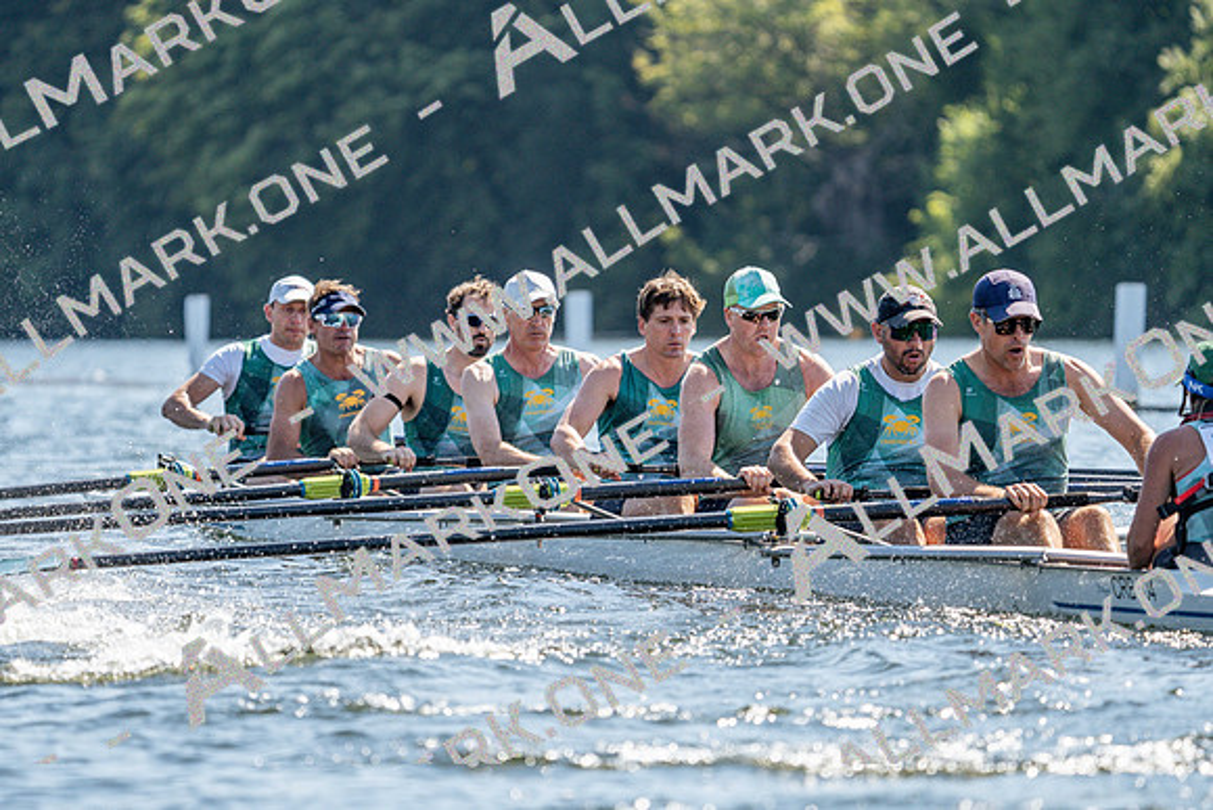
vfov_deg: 4.2
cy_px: 405
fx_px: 10919
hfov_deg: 6.4
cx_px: 606
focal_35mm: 324
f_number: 6.3
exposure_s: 1/1600
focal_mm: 324
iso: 400
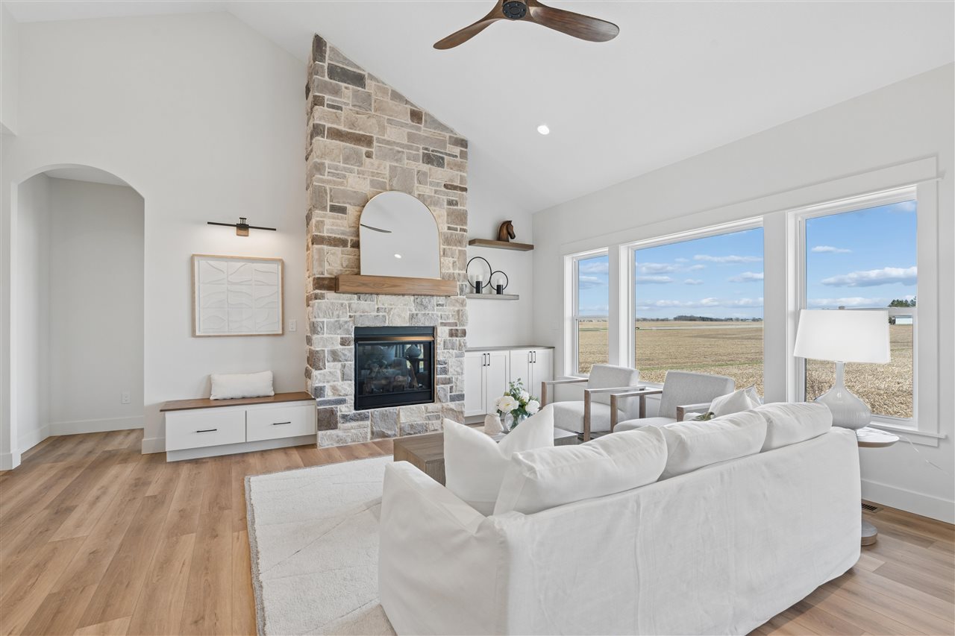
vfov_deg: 70.4
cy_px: 318
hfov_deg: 93.3
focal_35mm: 17
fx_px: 451
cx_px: 478
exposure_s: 1/50
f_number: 9
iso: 400
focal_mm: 17
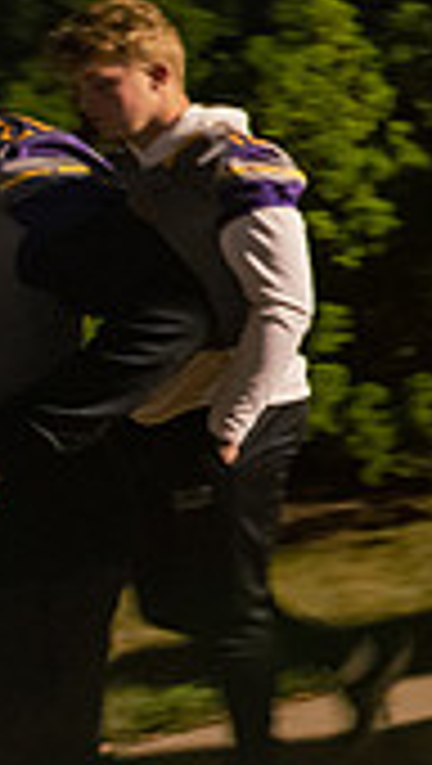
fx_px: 1381
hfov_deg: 12.4
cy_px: 272
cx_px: 1138
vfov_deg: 30.8
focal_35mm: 68
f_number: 4.5
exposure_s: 1/30
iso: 5000
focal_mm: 19
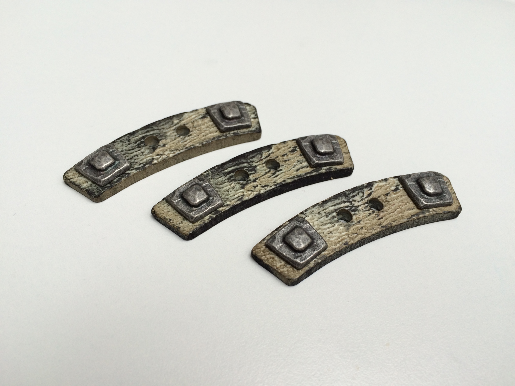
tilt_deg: -51.8
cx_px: 258
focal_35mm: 29
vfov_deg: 48.2
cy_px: 193
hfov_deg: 61.7
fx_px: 431
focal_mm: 4.15
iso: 40
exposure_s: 1/60
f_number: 2.2
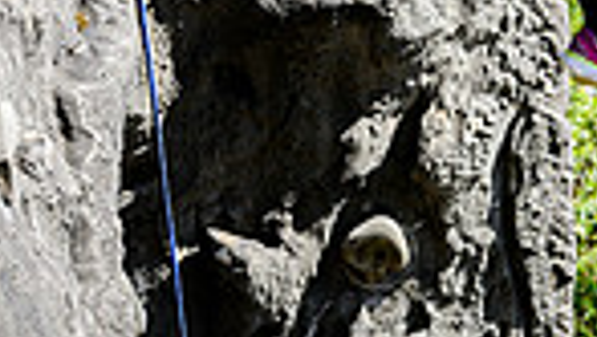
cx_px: 437
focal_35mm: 385
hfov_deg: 5.6
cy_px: -439
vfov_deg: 3.1
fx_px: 6100
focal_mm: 120
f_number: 5
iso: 125
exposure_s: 1/500
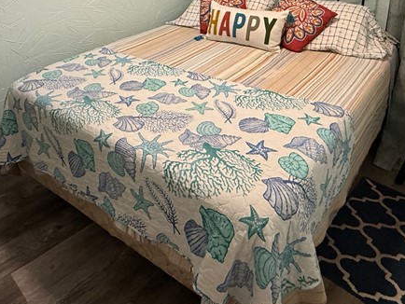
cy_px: 35
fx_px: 386
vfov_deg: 40.0
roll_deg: +2.0
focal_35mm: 33
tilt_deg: -17.2
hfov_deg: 54.5
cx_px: 146
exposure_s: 1/60
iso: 320
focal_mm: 2.22
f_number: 2.2
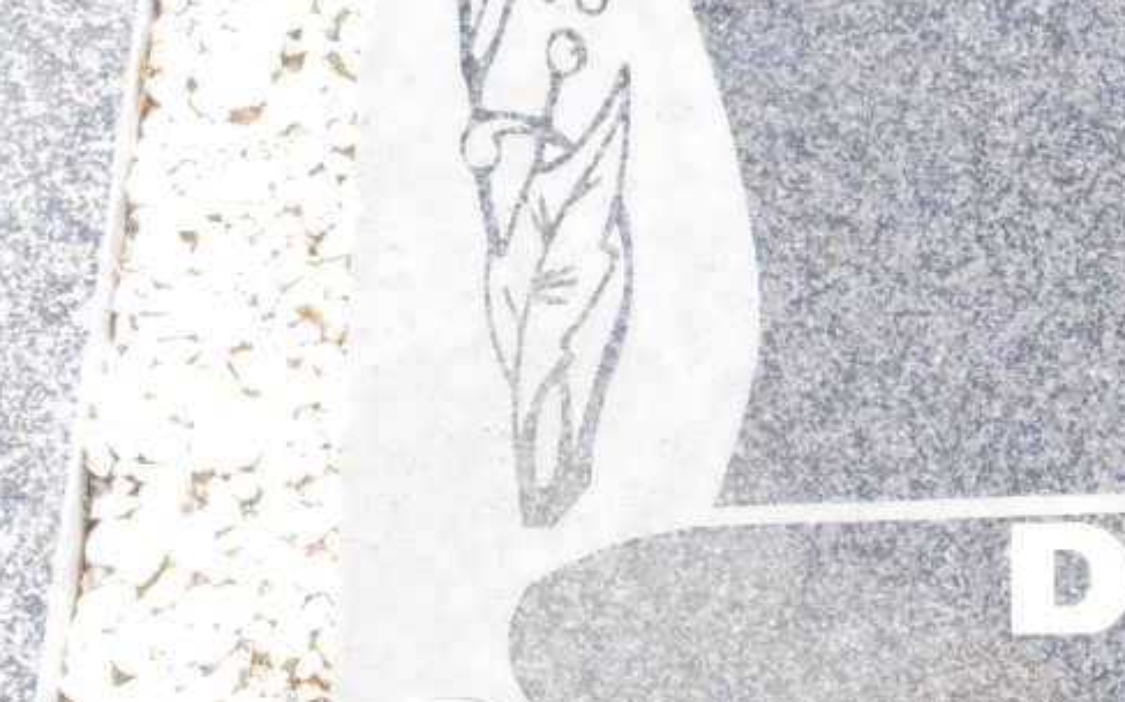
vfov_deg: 10.4
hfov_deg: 16.4
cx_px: 1303
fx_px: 3770
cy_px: -174
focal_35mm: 123
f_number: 11
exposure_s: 1/125
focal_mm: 32.5
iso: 800
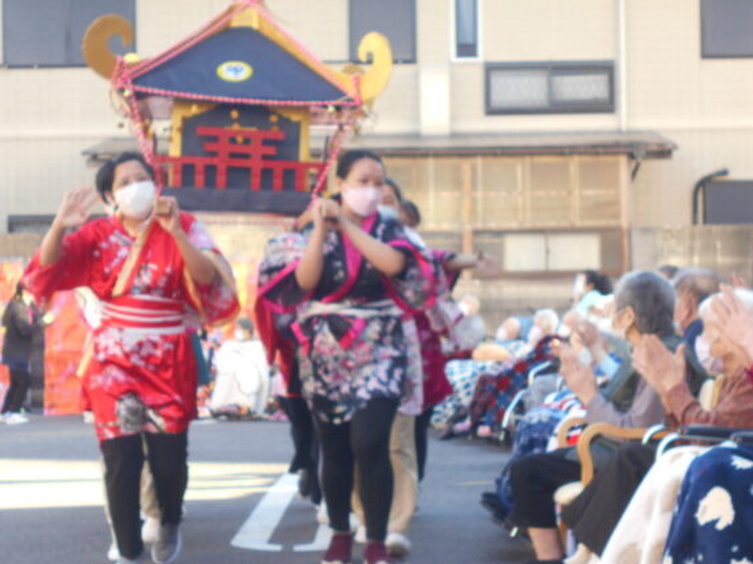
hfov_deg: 24.1
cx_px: 385
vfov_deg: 18.2
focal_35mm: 81
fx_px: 1762
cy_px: 286
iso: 200
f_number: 5.8
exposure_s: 1/60
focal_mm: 13.5
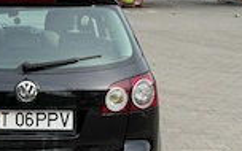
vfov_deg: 19.4
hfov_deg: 29.1
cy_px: 81
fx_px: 442
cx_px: 13
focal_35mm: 67
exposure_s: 1/1689
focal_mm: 6.76
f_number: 1.78
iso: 80
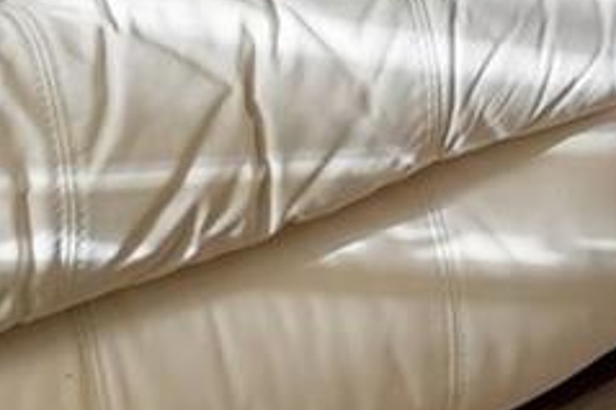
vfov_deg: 9.3
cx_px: 1809
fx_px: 1949
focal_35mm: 114
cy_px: -851
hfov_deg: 11.4
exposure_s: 1/25
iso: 400
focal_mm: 17
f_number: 9
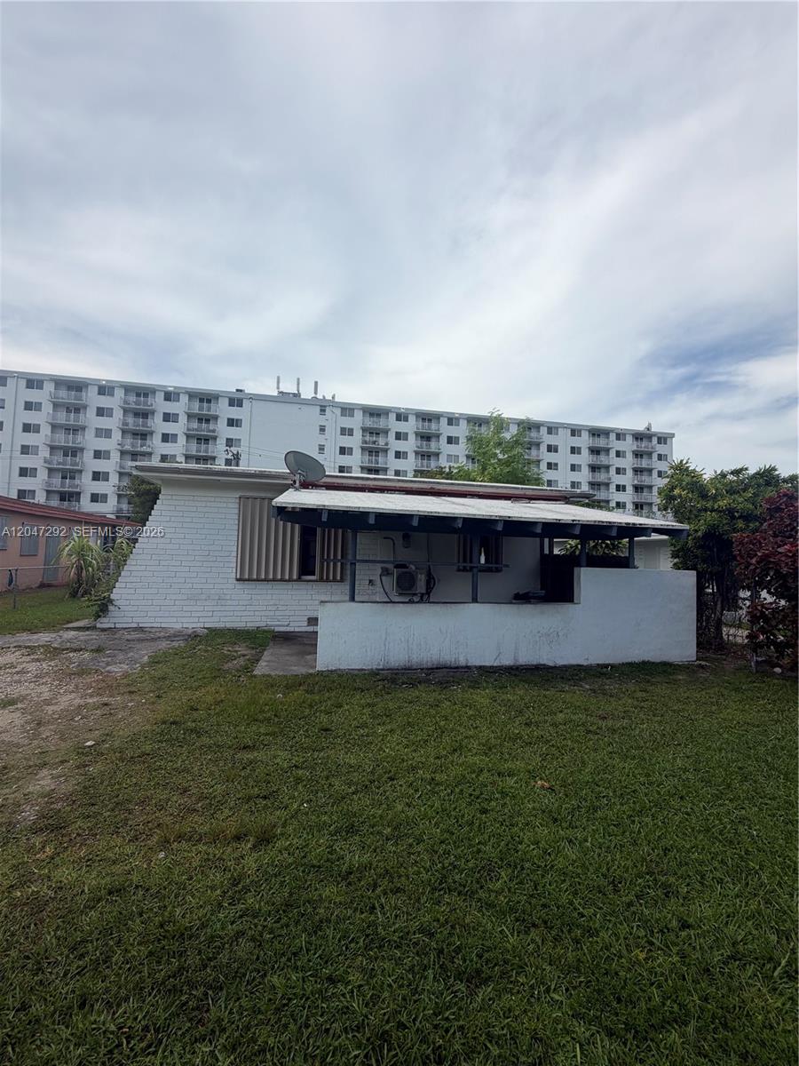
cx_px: 400
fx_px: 431
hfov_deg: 85.7
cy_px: 533
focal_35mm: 14
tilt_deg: +3.7
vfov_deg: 102.1
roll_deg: -1.4
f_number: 2.2
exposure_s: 1/914
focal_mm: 2.22
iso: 20
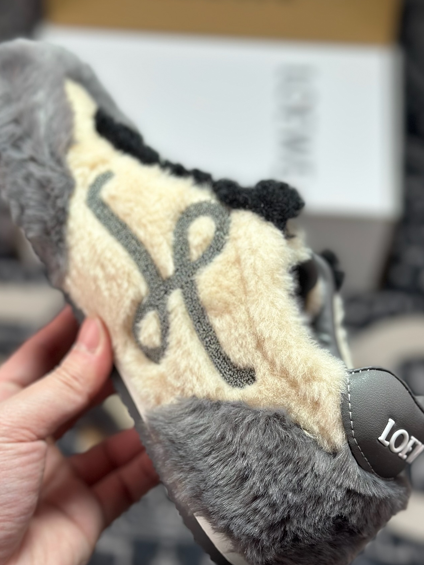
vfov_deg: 33.2
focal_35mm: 58
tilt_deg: -58.4
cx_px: 206
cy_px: 310
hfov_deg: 25.2
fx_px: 947
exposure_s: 1/1157
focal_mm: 6.86
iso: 80
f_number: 1.78
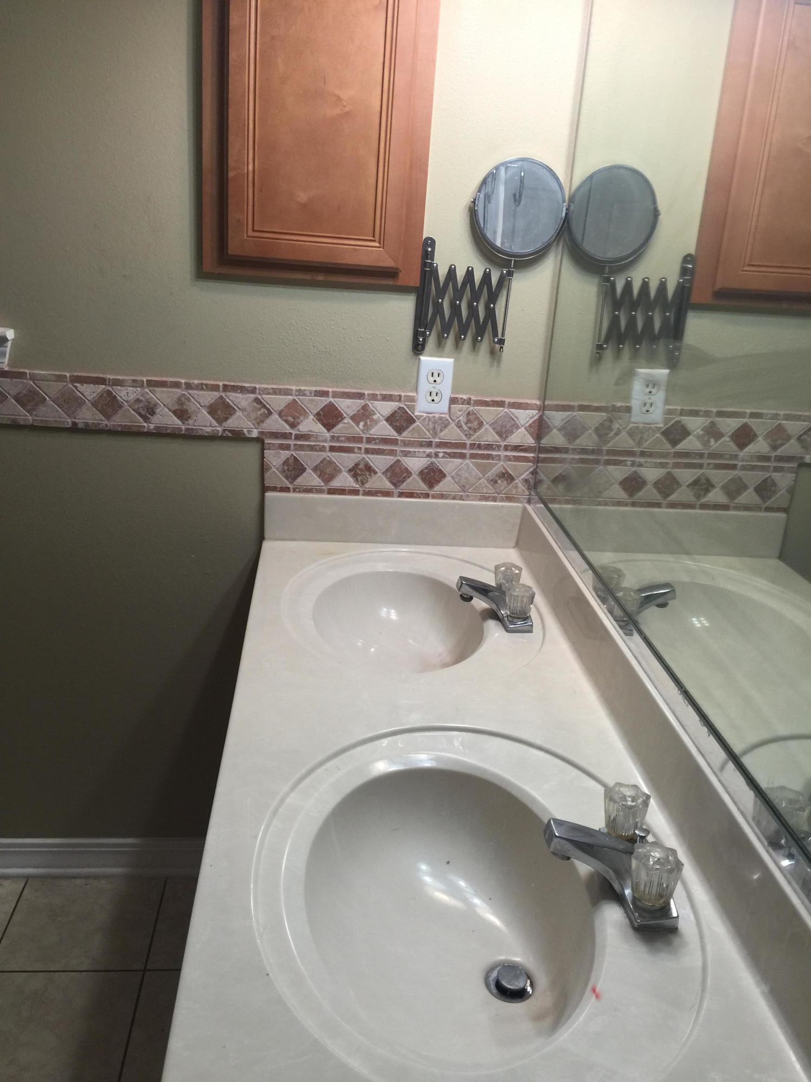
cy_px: 541
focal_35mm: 29
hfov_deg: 48.2
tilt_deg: -19.8
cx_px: 406
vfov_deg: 61.7
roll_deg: -3.4
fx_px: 906
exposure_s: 1/30
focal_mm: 4.15
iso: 40
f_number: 2.2
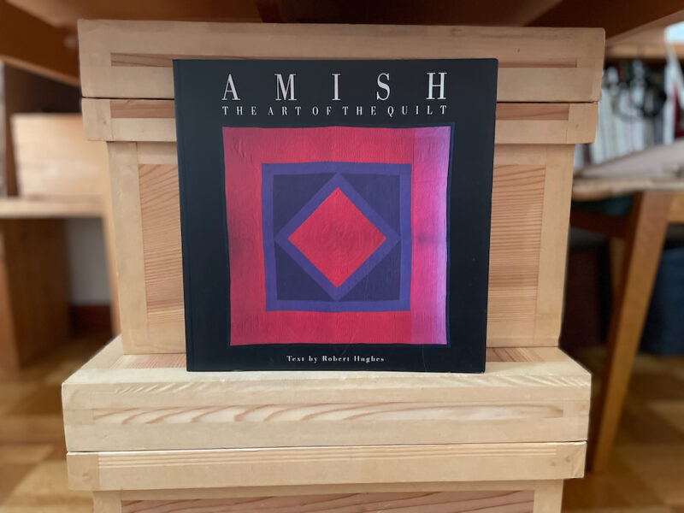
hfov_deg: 67.3
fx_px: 514
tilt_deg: -9.5
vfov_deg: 53.1
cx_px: 342
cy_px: 256
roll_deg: +0.1
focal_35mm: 26
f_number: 1.6
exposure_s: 1/30
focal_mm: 4.2
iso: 800
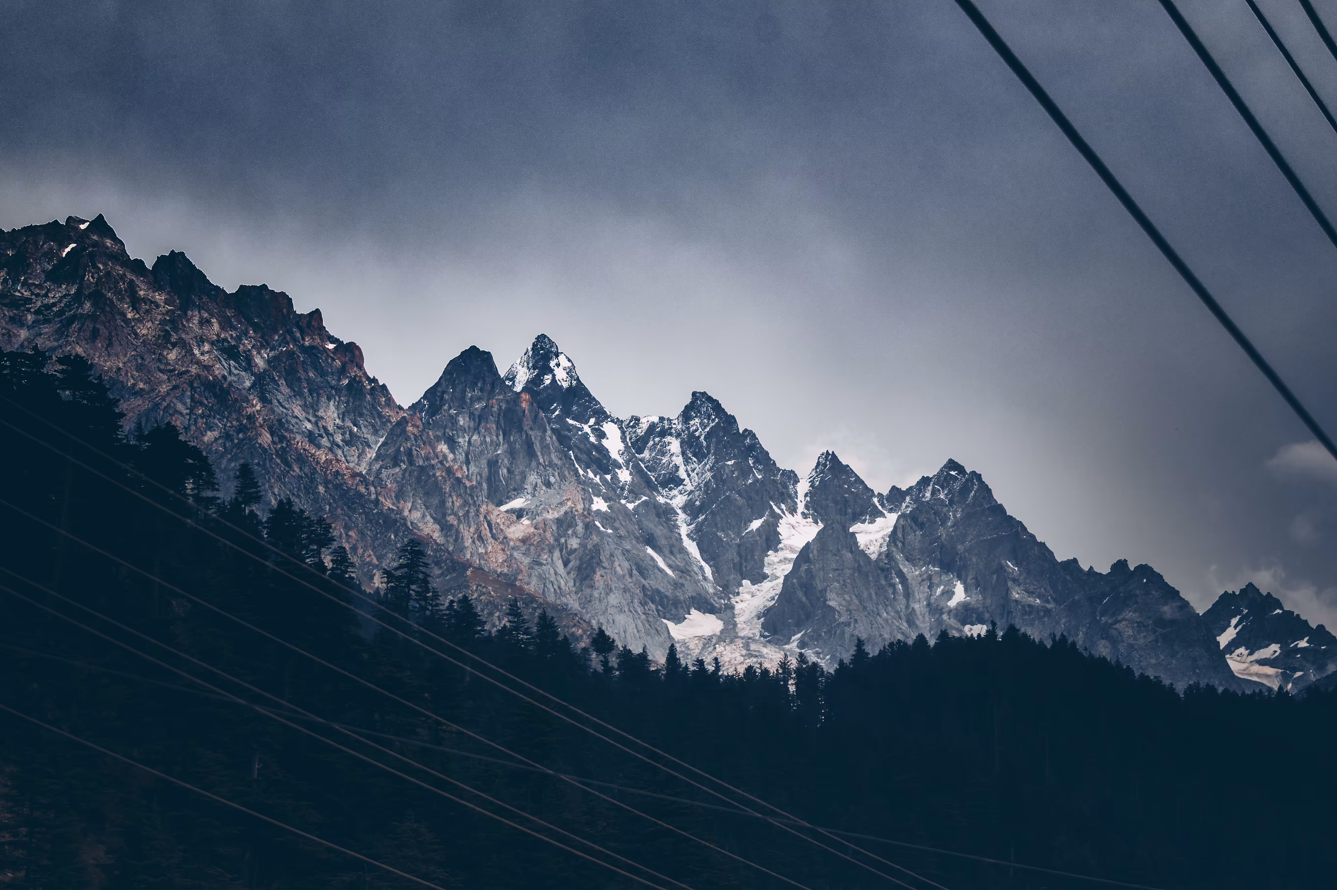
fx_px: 4176
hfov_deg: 18.2
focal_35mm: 112
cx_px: 668
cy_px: 445
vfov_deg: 12.2
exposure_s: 1/800
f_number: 7.1
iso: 400
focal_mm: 75
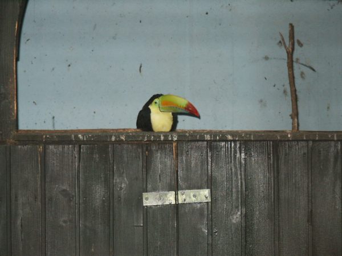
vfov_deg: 10.7
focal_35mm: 139
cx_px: 171
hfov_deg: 14.2
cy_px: 128
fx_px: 1373
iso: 200
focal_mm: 28.23
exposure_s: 1/125
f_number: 3.6
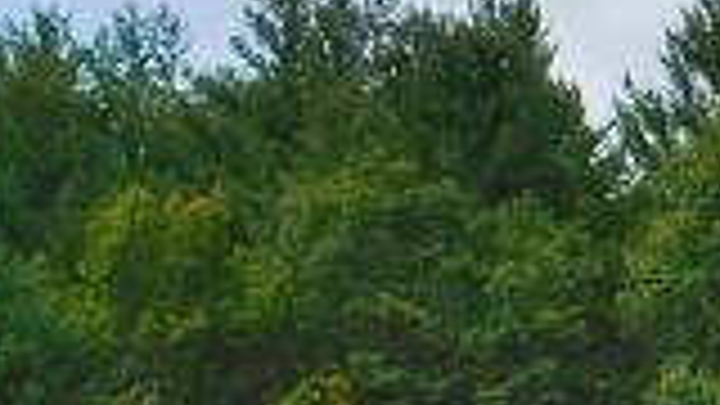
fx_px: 5327
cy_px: 369
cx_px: 657
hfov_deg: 7.7
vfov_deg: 4.4
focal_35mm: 279
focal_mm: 7.1
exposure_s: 1/800
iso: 125
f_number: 3.6
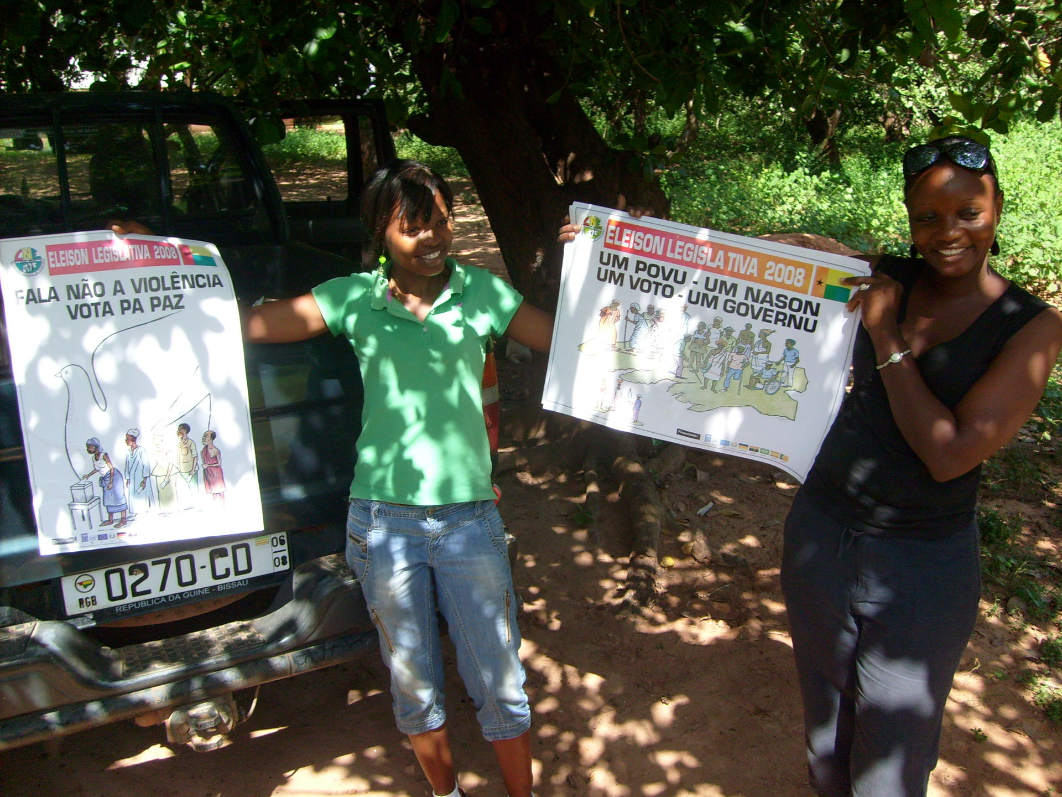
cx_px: 531
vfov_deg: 40.7
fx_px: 1074
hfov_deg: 52.6
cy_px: 398
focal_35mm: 35
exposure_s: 1/60
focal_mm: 5.8
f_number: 7.1
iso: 80
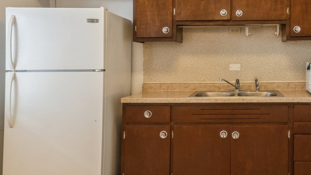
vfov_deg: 31.7
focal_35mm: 37
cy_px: 57
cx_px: 209
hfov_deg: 52.9
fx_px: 305
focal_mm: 10
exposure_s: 1/2
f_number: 11
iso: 100
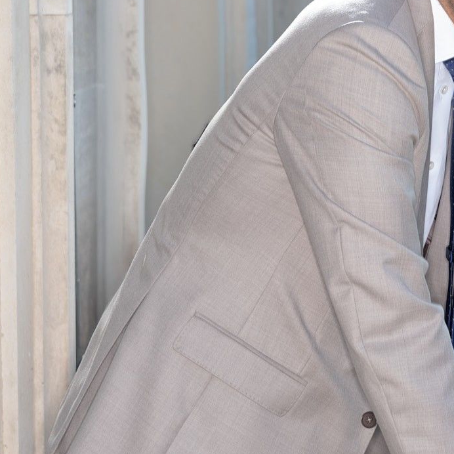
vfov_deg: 17.3
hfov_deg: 16.9
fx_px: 1484
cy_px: 137
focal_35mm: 100
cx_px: 491
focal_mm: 64
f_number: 5.6
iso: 40
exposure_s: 1/80
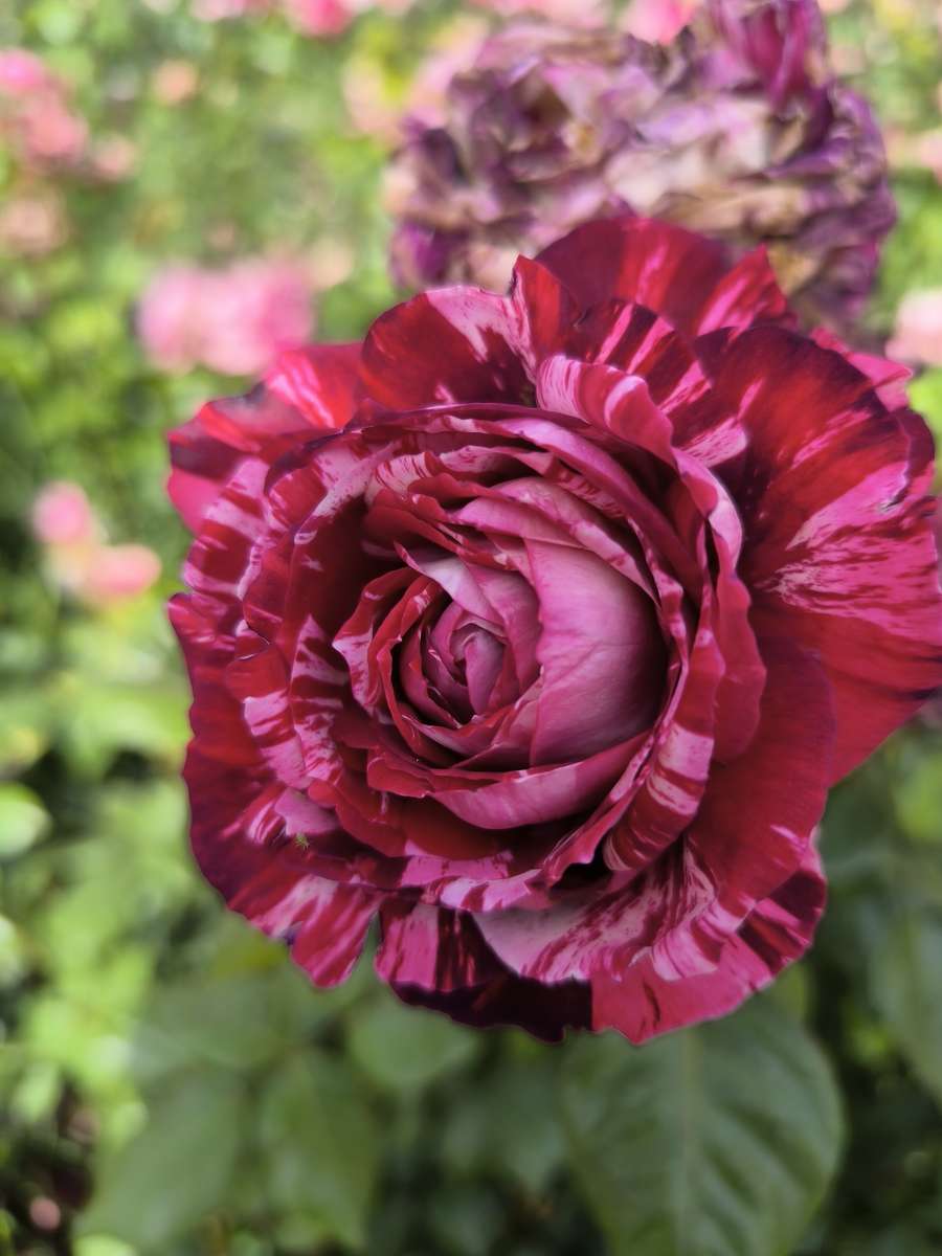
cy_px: 628
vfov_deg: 73.9
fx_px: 835
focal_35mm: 23
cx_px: 471
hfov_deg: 58.9
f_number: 1.65
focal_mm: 6.14
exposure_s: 1/429
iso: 50
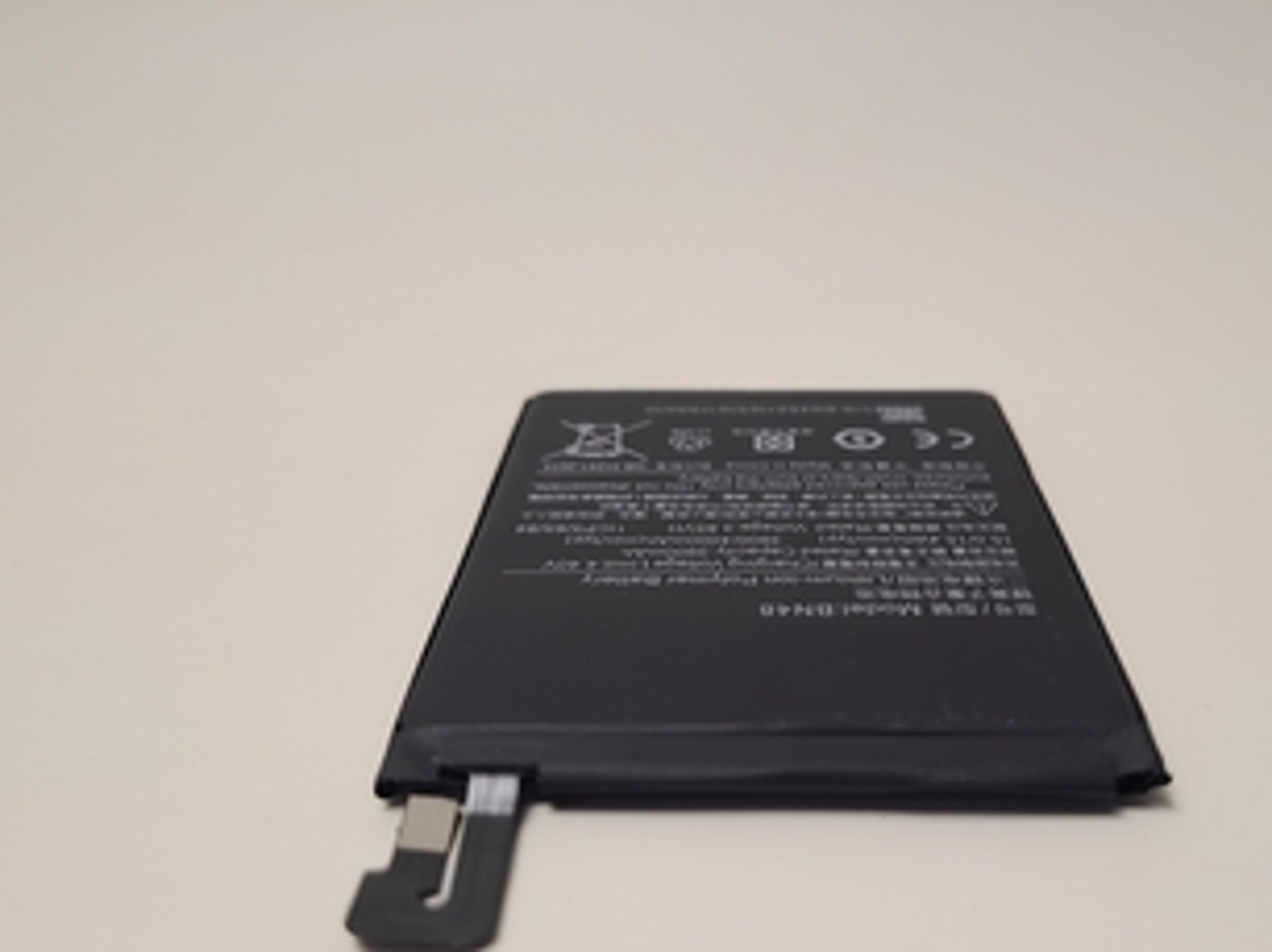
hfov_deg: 53.6
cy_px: 619
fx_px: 1248
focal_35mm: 34
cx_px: 773
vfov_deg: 41.3
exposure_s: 1/50
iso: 50
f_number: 1.8
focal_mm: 5.4
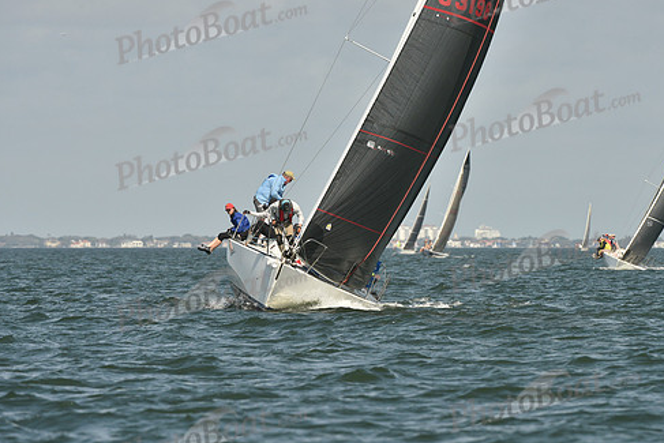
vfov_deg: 2.9
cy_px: 207
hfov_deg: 4.3
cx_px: 379
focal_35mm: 476
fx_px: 8782
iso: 400
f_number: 9
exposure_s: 1/1250
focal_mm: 400
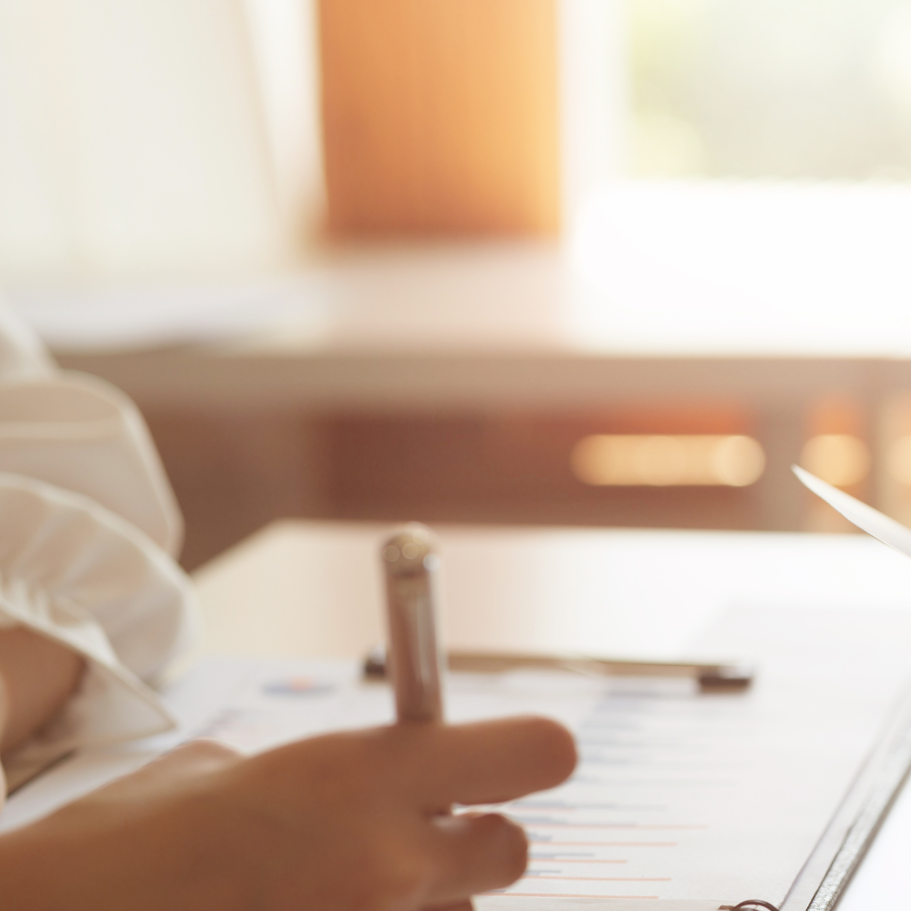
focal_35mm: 135
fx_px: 4020
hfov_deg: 12.7
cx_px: 949
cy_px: 662
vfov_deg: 12.9
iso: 100
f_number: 2.8
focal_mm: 50
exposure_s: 1/125
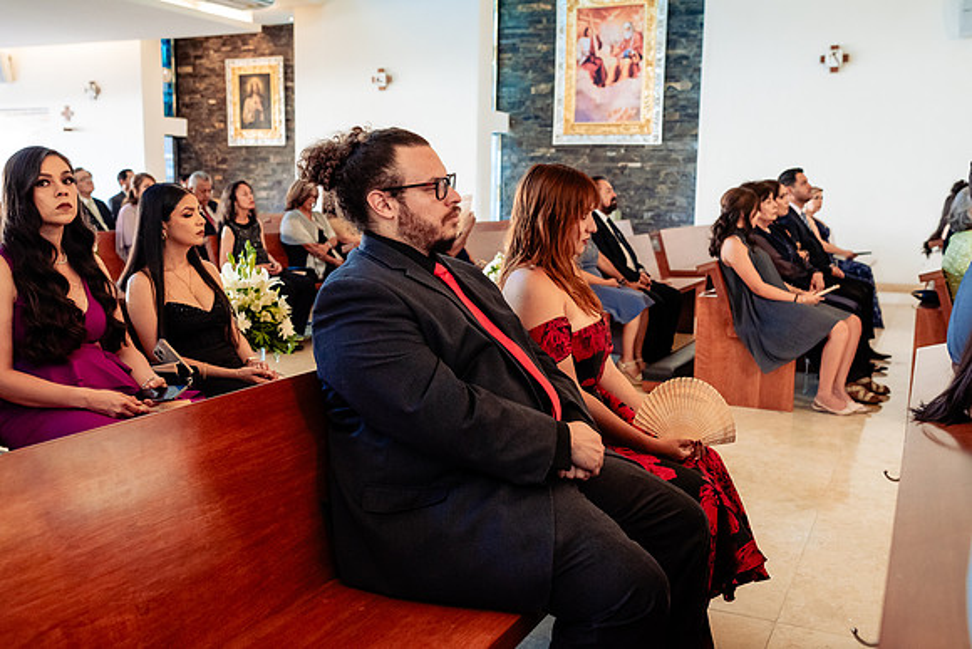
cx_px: 486
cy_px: 324
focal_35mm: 36
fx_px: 967
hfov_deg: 53.4
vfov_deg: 37.1
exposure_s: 1/160
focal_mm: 35
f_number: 4.5
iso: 2500
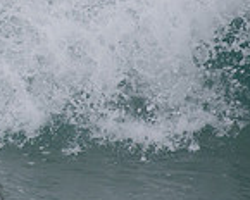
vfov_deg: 0.5
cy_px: -96
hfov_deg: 0.7
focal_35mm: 2821
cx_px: -129
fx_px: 20873
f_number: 5.6
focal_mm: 500
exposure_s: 1/1600
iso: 900
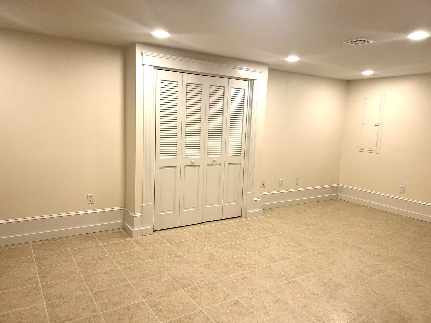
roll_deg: -2.4
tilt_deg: -8.3
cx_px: 216
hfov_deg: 67.3
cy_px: 162
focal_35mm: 26
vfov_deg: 53.1
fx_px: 324
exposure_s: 1/120
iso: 80
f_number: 1.5
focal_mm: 5.7
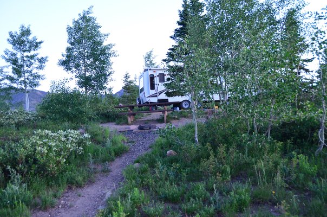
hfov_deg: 57.3
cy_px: 108
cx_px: 164
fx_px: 299
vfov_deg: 39.8
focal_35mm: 33
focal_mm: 22
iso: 1600
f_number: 3.8
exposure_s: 1/25
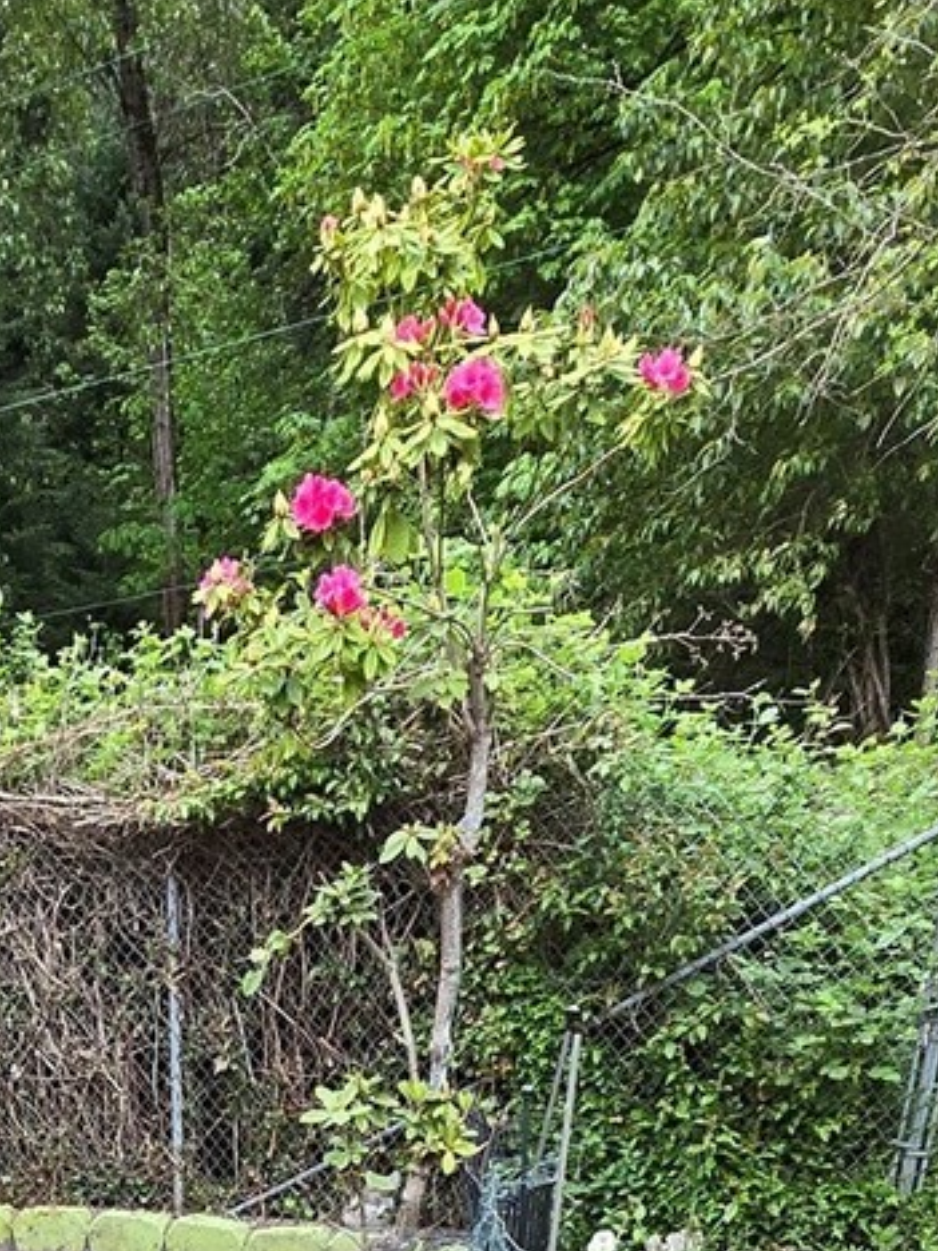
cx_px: 88
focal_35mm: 40
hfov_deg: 33.9
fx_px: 1445
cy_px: 1604
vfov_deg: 34.3
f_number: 2.2
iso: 100
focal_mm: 2.2
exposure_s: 1/120
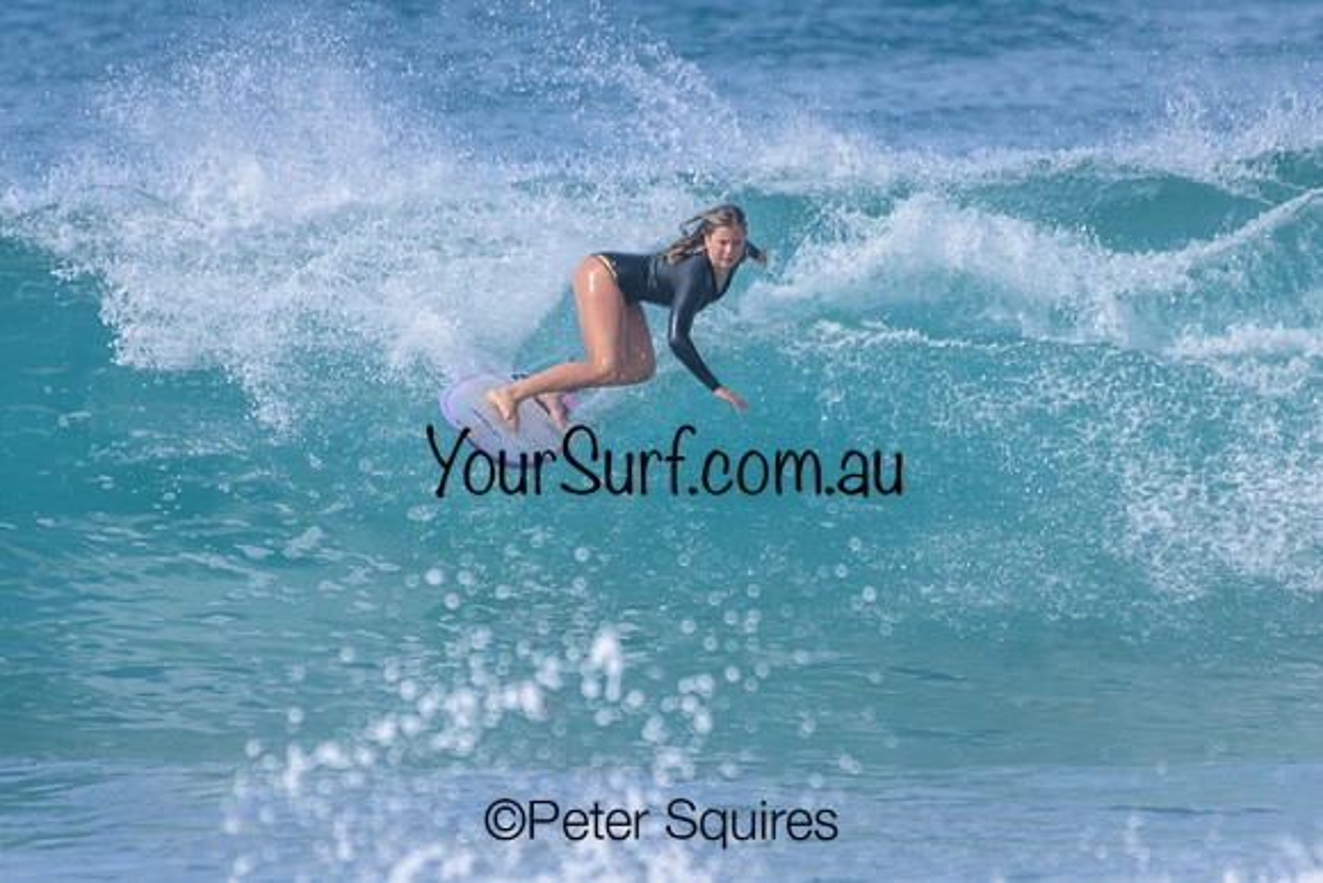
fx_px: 36757
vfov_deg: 1.4
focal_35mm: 1000
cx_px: 662
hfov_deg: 2.1
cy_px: 442
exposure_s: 1/2000
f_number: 11
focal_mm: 1000
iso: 1100
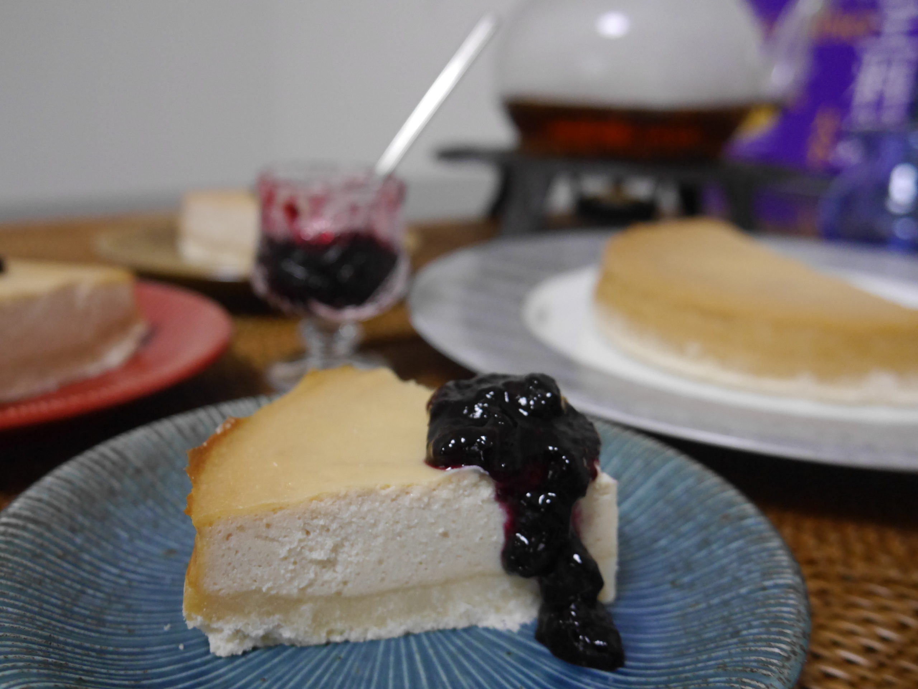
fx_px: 902
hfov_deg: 53.9
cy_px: 344
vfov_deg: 41.8
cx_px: 459
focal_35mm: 34
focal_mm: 17
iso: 1600
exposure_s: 1/60
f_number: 4
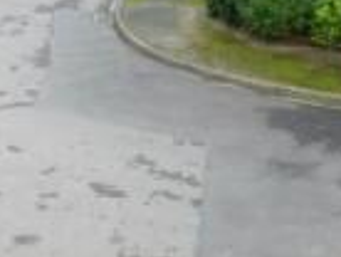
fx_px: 957
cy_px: -85
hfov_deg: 20.1
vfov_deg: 14.6
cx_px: 221
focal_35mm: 97
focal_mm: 4
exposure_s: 1/160
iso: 125
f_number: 3
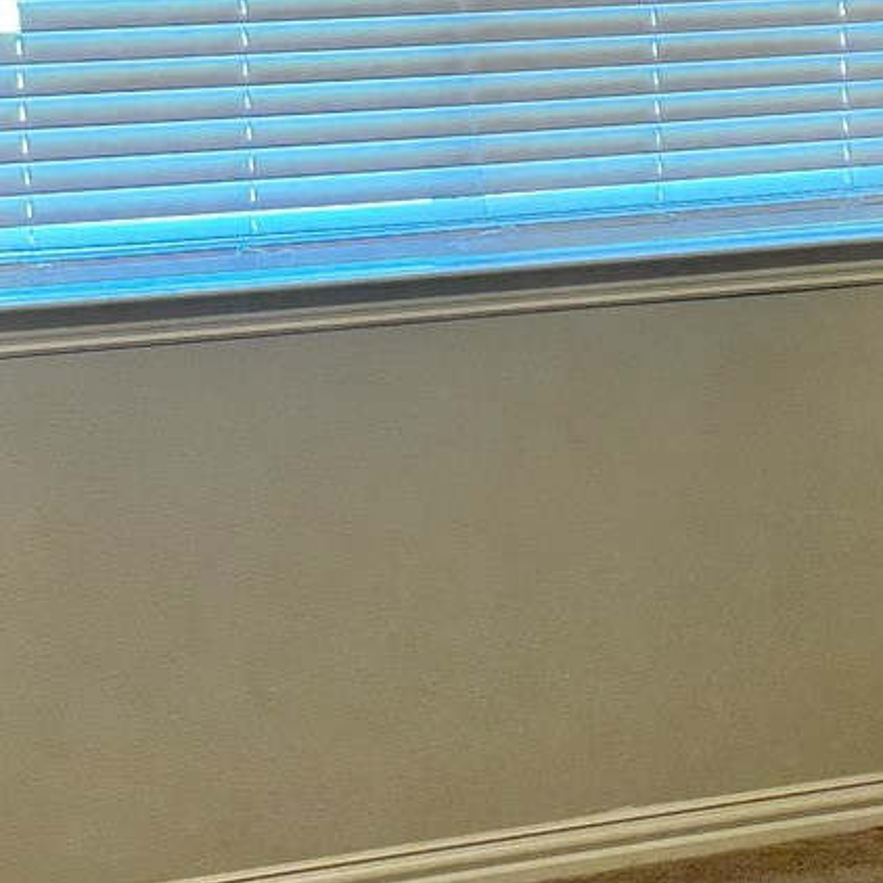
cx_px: 870
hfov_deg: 16.6
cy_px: 184
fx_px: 2973
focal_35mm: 103
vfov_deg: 16.8
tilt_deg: -8.4
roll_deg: +0.9
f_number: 1.78
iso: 160
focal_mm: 6.76
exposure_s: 1/120
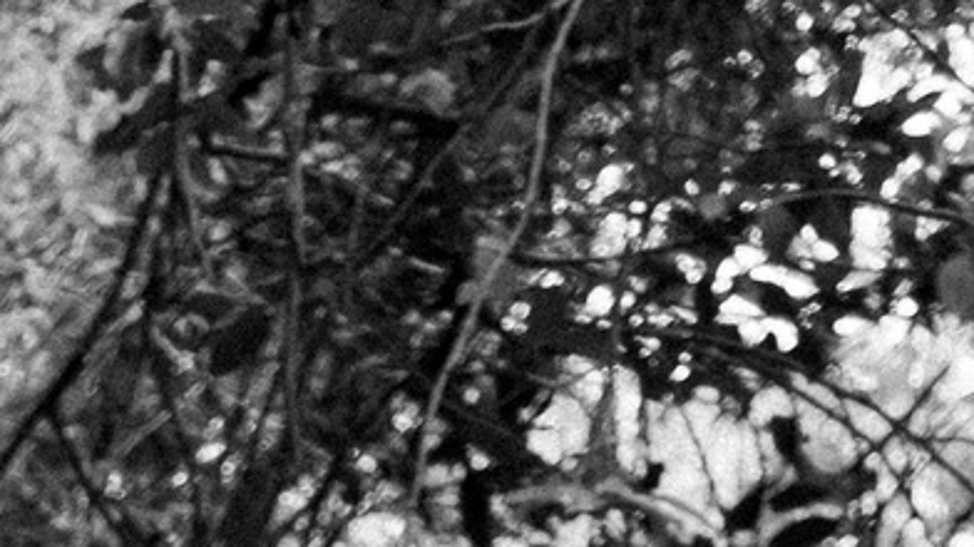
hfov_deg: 9.1
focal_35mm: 223
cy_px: 2626
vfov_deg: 4.7
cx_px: -961
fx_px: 5756
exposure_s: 1/125
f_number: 2.8
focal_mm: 24
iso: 320
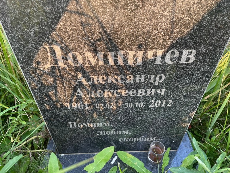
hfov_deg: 67.3
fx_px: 173
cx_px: 115
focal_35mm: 26
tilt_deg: -46.1
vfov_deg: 53.1
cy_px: 86
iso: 64
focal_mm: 4.2
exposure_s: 1/121
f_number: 1.6
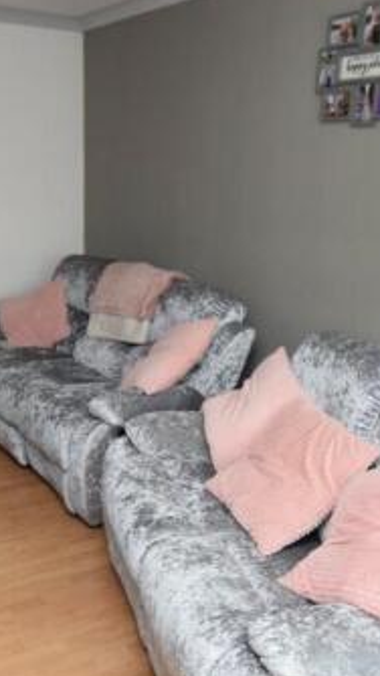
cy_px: 367
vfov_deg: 53.9
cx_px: 135
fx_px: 662
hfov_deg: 31.8
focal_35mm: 37
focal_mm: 12
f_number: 4
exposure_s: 1/60
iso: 1800
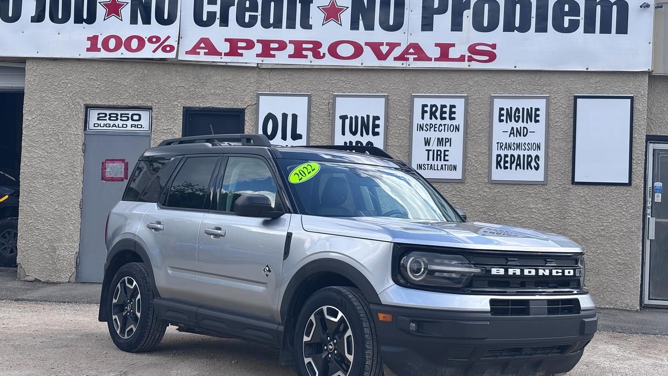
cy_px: 189
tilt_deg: +2.2
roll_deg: -2.3
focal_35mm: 57
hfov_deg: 36.6
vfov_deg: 21.1
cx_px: 332
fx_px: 1010
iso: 32
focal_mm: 5.96
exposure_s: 1/1458
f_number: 1.6
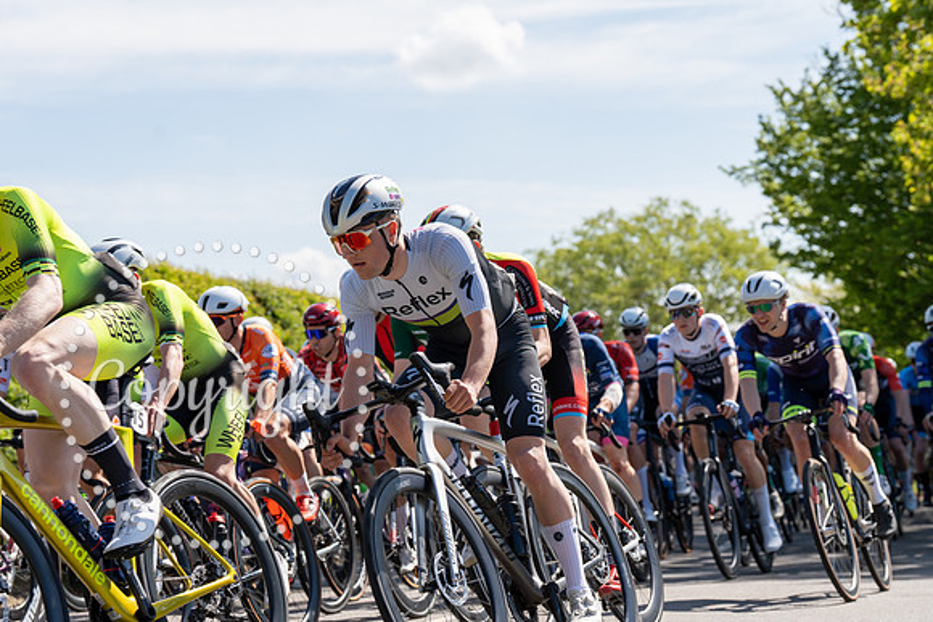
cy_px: 311
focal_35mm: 91
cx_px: 466
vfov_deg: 15.0
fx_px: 2359
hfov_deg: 22.4
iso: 160
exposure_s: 1/1000
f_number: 5.6
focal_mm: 91
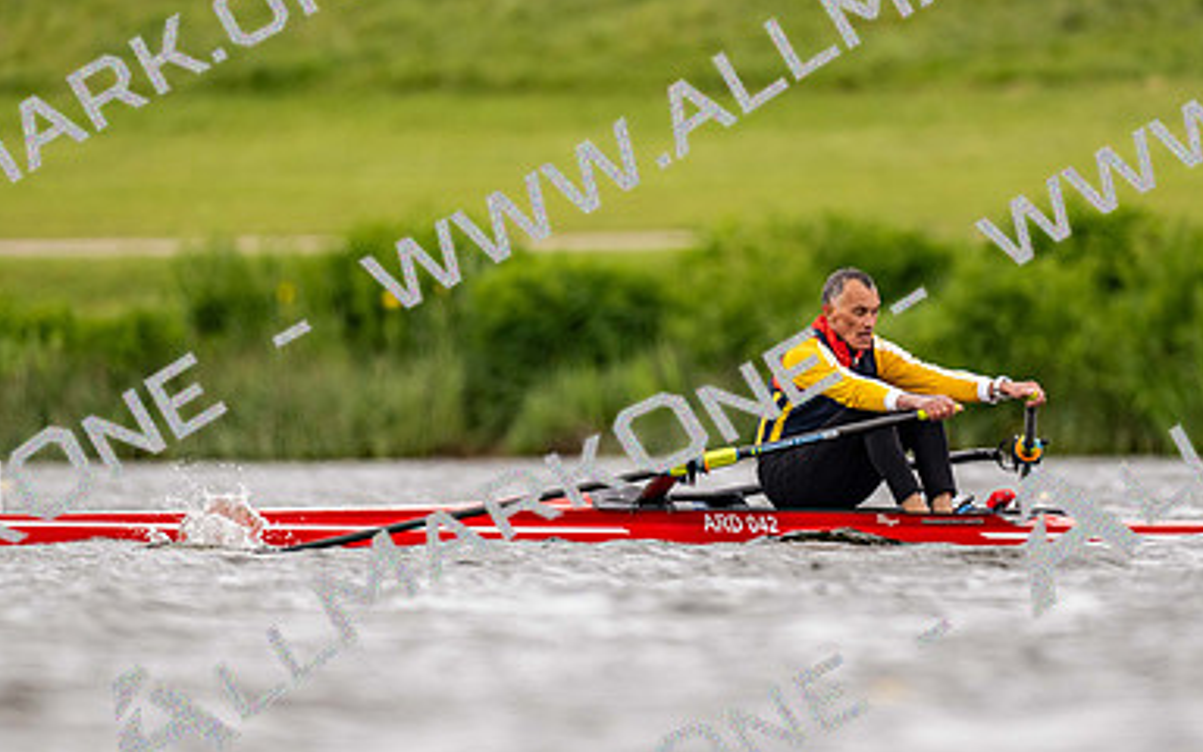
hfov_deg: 2.3
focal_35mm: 923
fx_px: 30261
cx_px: 749
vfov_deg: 1.4
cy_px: 318
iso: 640
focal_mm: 600
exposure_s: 1/2500
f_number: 4
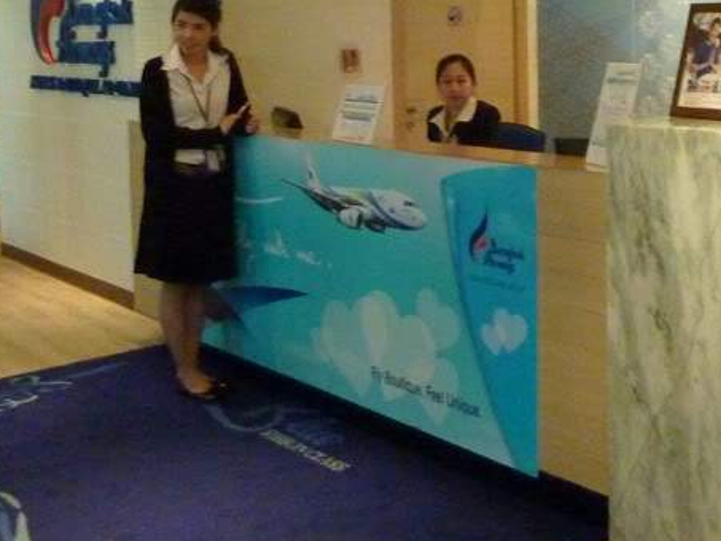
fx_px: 1104
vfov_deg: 27.1
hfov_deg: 35.3
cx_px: 549
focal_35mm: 53
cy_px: 118
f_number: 3.3
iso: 800
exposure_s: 1/25
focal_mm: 4.1
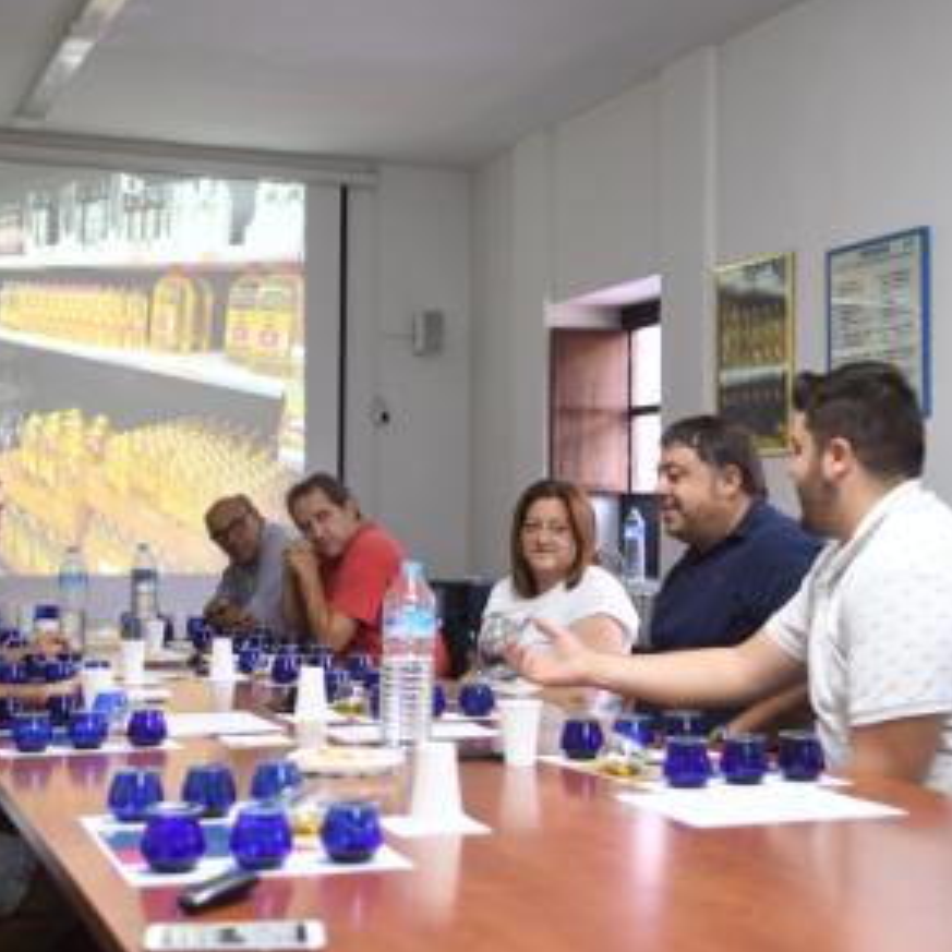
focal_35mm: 51
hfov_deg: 33.3
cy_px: 479
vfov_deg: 33.4
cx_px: 412
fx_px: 1587
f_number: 2.8
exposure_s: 1/60
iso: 1000
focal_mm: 26
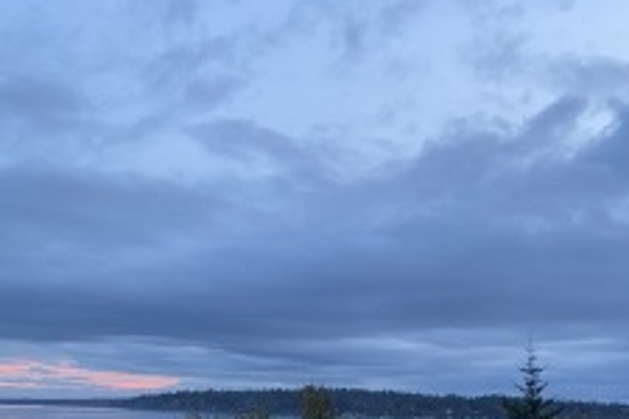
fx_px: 769
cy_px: 363
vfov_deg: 29.5
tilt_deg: +5.7
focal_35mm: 44
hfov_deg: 44.5
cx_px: 288
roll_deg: -2.9
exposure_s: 1/60
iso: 200
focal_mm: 4.25
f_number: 1.8
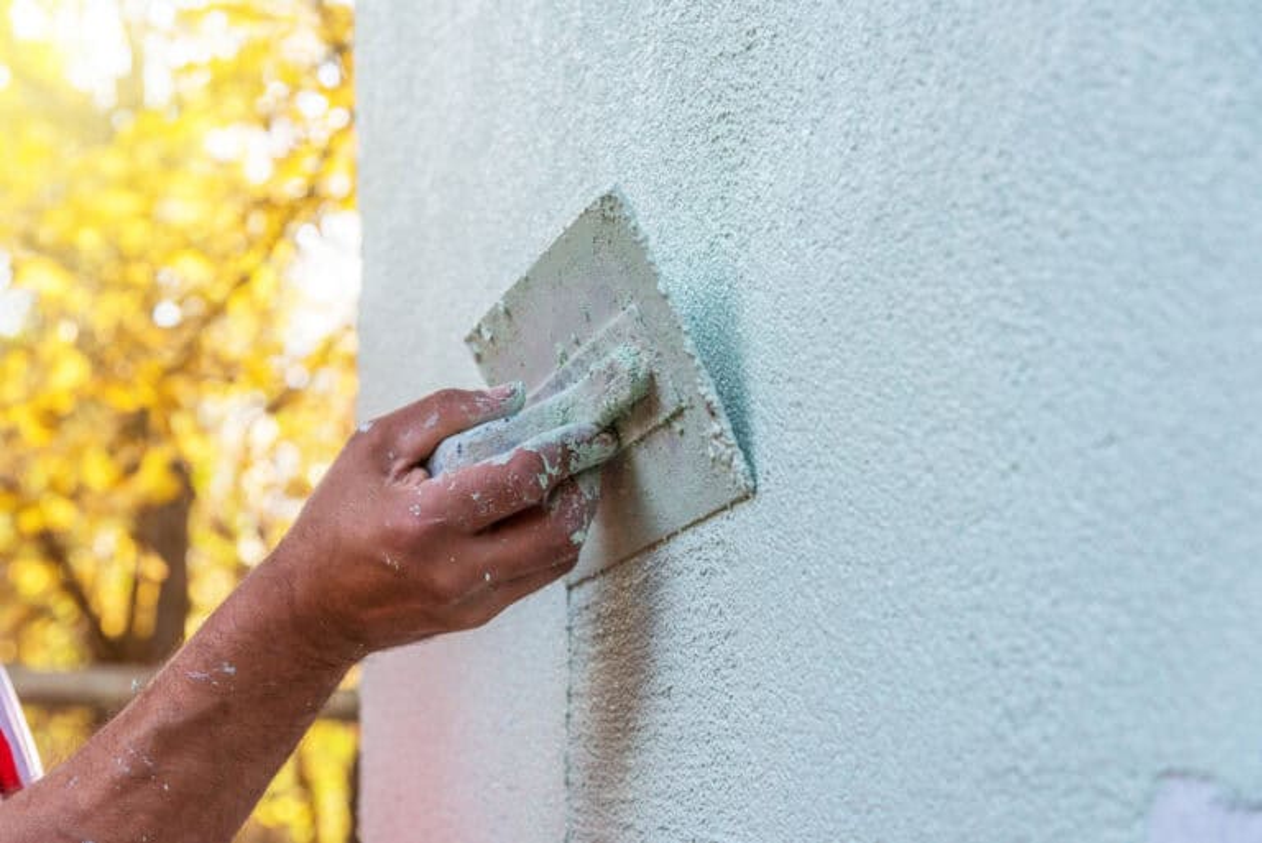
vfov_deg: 19.5
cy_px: 422
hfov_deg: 28.8
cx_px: 631
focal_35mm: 70
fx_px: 2455
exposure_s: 1/400
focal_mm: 70
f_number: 5.6
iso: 640
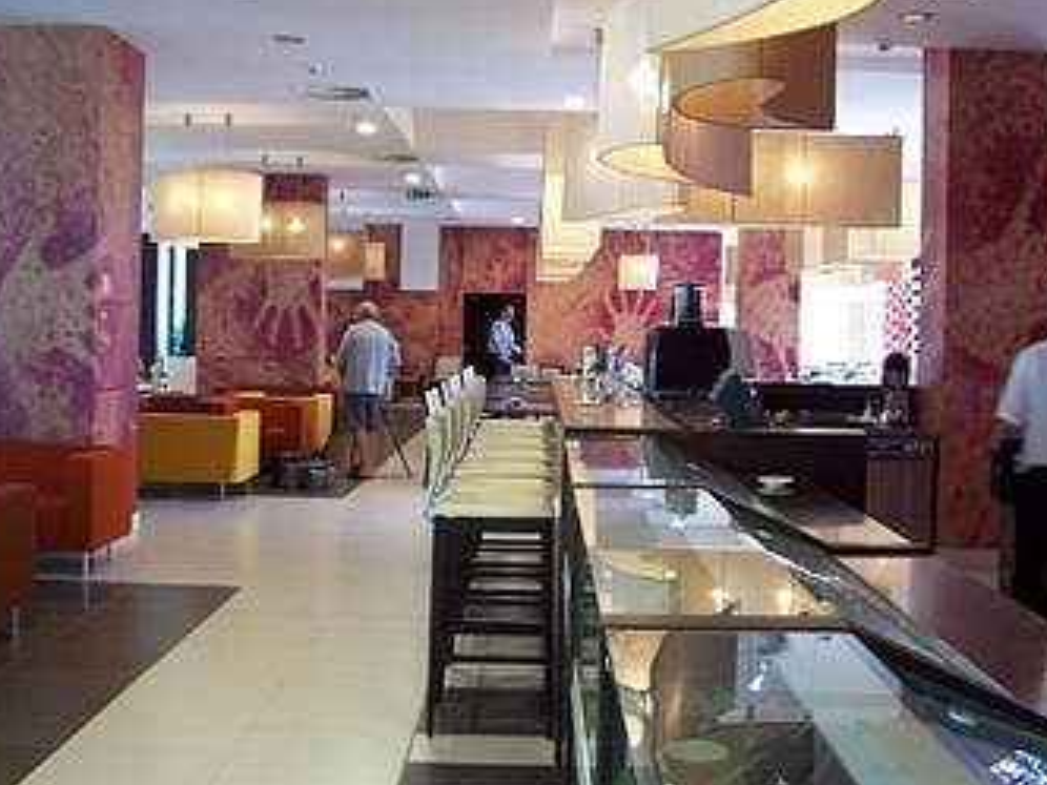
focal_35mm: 41
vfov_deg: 35.1
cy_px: 353
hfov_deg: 45.8
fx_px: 1240
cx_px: 536
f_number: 2.7
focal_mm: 5.6
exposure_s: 1/15
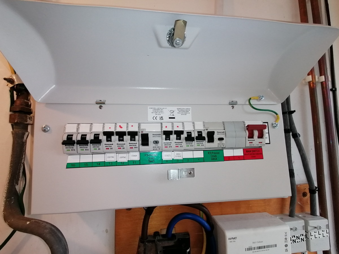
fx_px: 166
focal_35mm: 17
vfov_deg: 74.7
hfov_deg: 91.0
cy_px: 127
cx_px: 170
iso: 50
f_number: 2.4
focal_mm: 2.7
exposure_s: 1/100
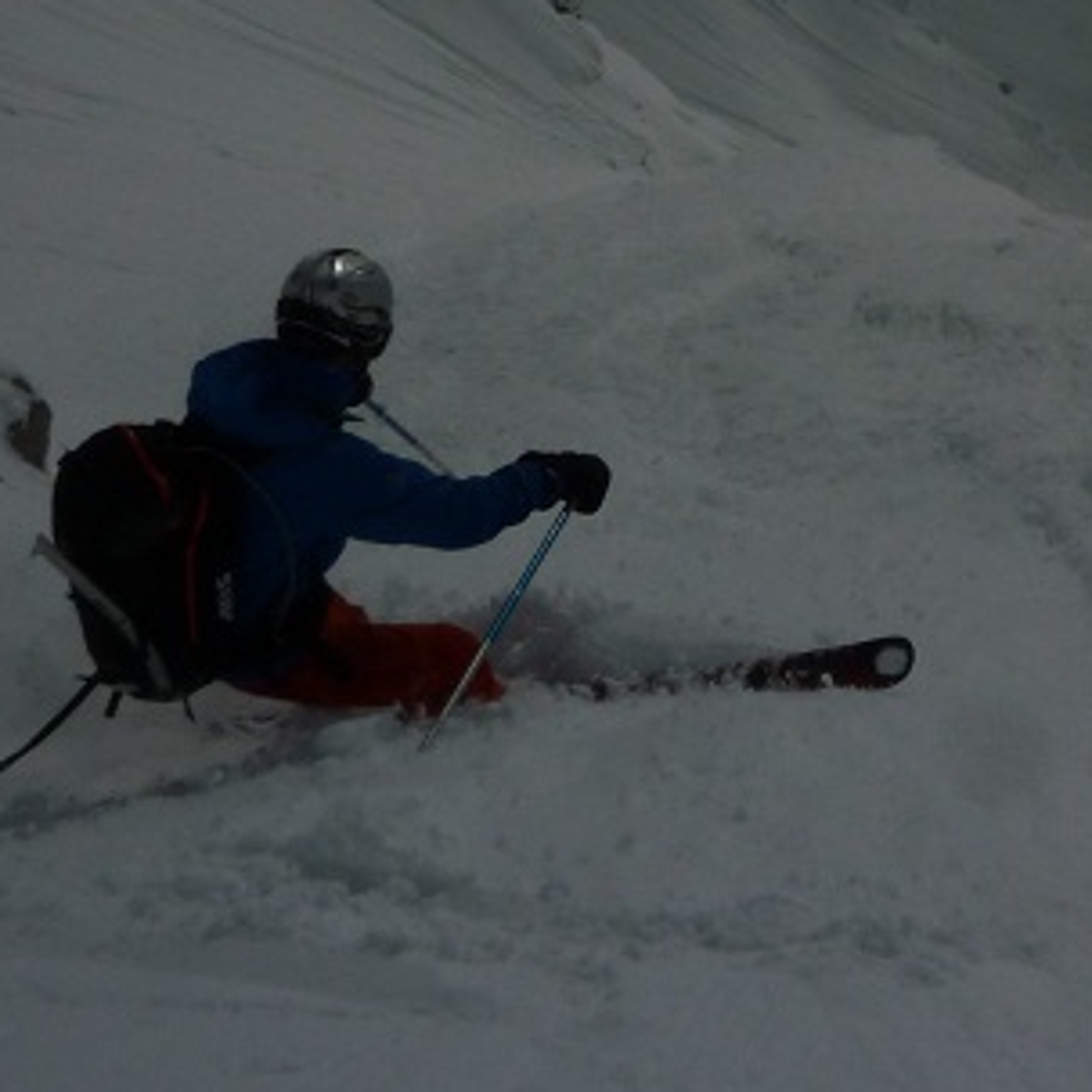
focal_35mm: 69
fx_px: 2463
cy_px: 213
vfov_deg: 24.6
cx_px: 1049
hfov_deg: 24.1
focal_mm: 5.2
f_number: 8
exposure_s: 1/2000
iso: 80
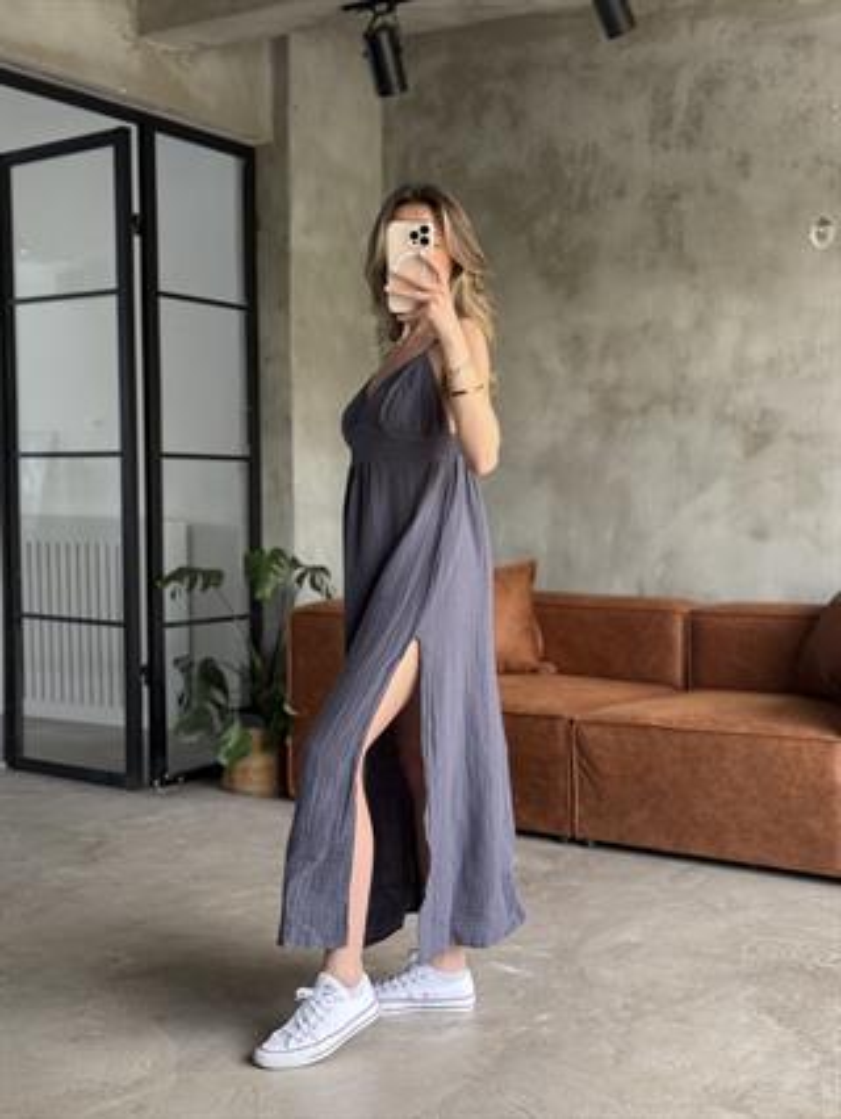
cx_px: 420
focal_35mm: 48
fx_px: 1553
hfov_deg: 30.3
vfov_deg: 39.6
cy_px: 560
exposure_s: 1/60
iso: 125
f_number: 1.78
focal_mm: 6.76
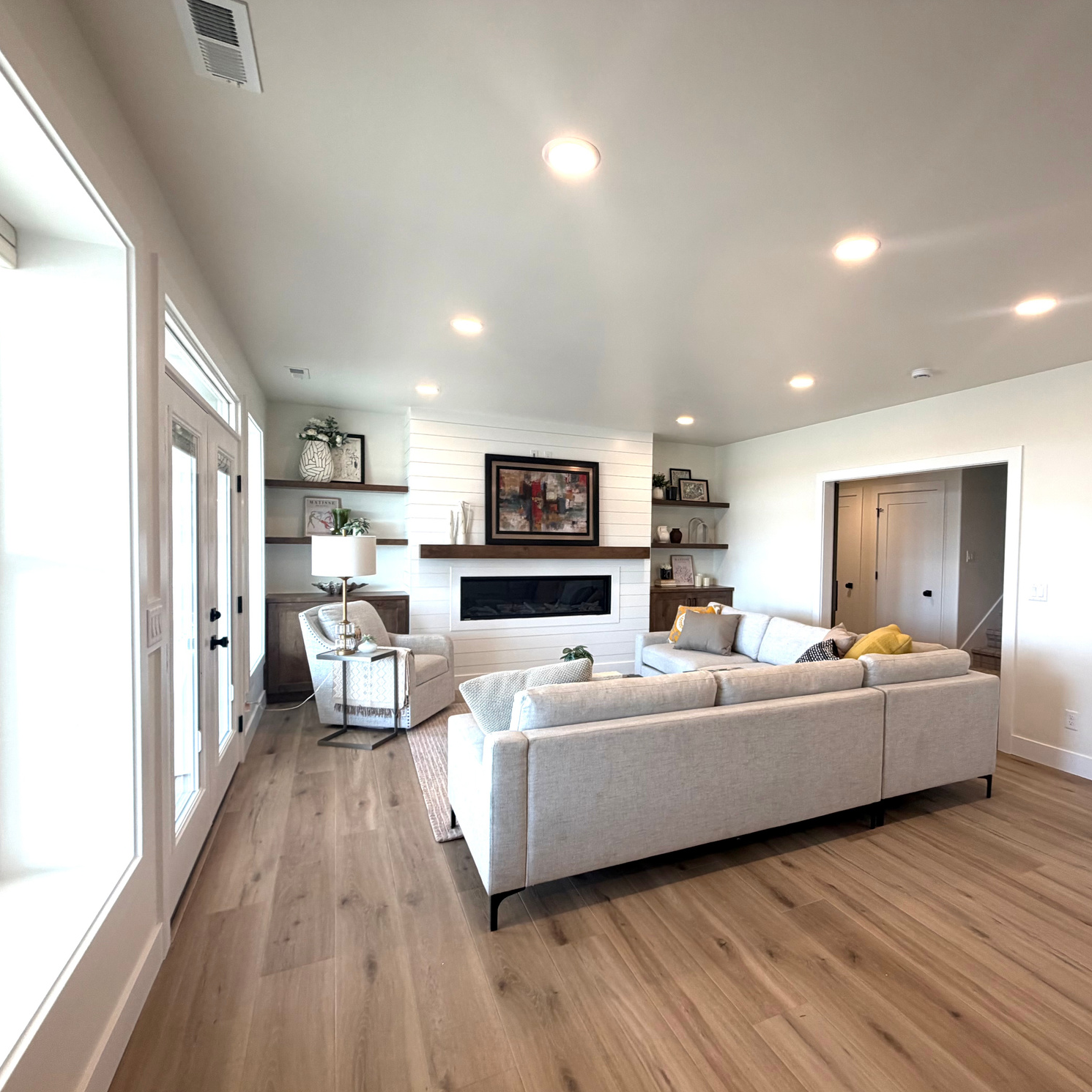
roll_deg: -1.5
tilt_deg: -2.3
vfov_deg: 84.0
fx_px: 607
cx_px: 632
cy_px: 560
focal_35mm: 17
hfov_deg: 83.3
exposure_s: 1/120
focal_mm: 2.22
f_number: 2.2
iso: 100
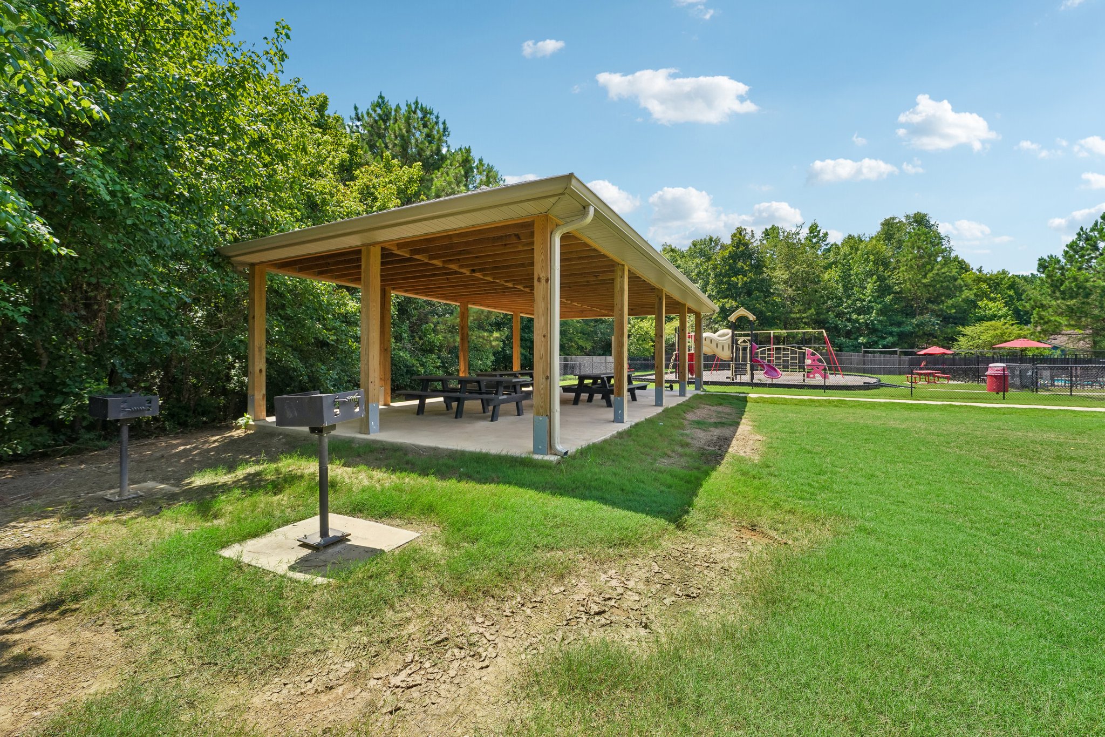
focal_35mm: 14
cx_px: 552
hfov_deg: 104.3
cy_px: 368
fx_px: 430
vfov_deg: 81.2
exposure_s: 1/500
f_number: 8
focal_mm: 14
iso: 400
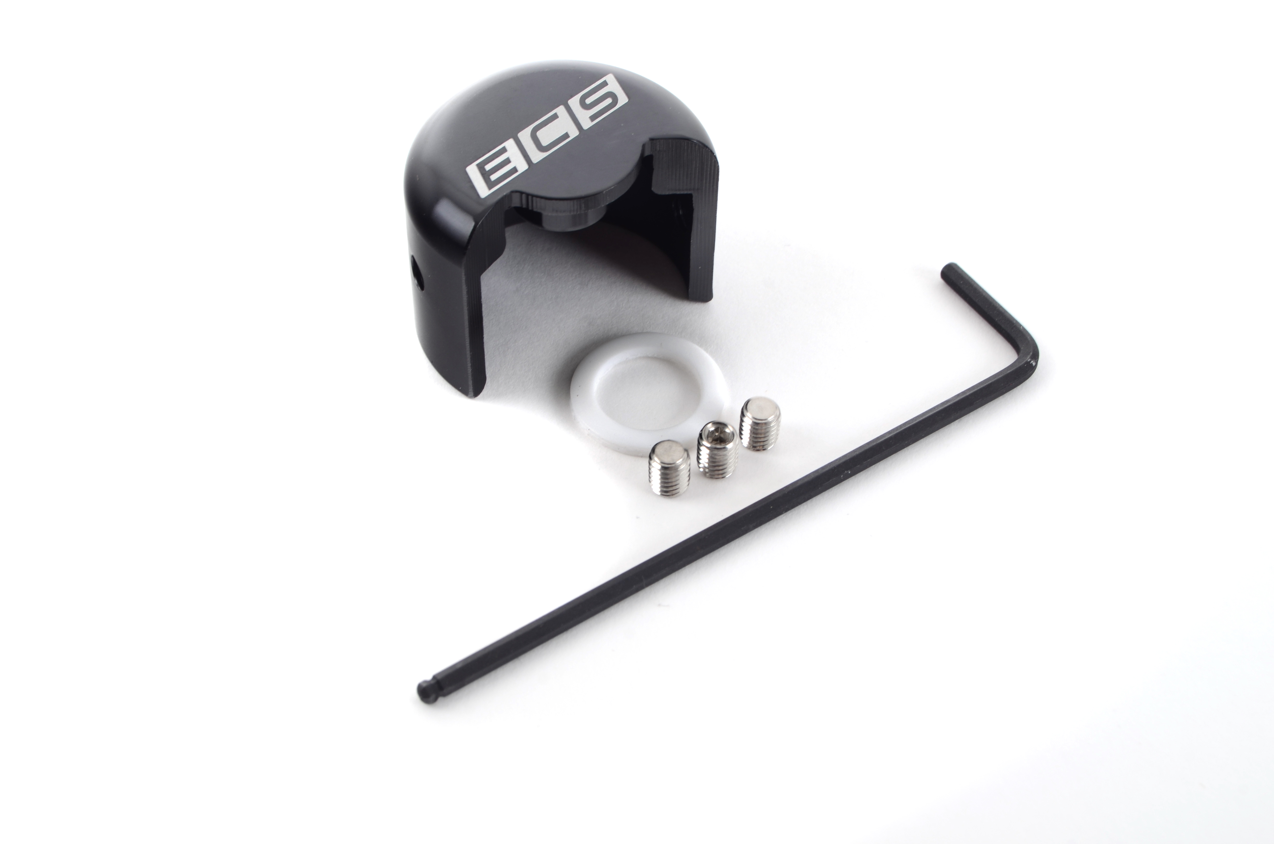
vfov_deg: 21.5
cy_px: 422
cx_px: 637
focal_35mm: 63
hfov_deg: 32.0
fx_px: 2225
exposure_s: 1/125
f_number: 13
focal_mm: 42
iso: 100
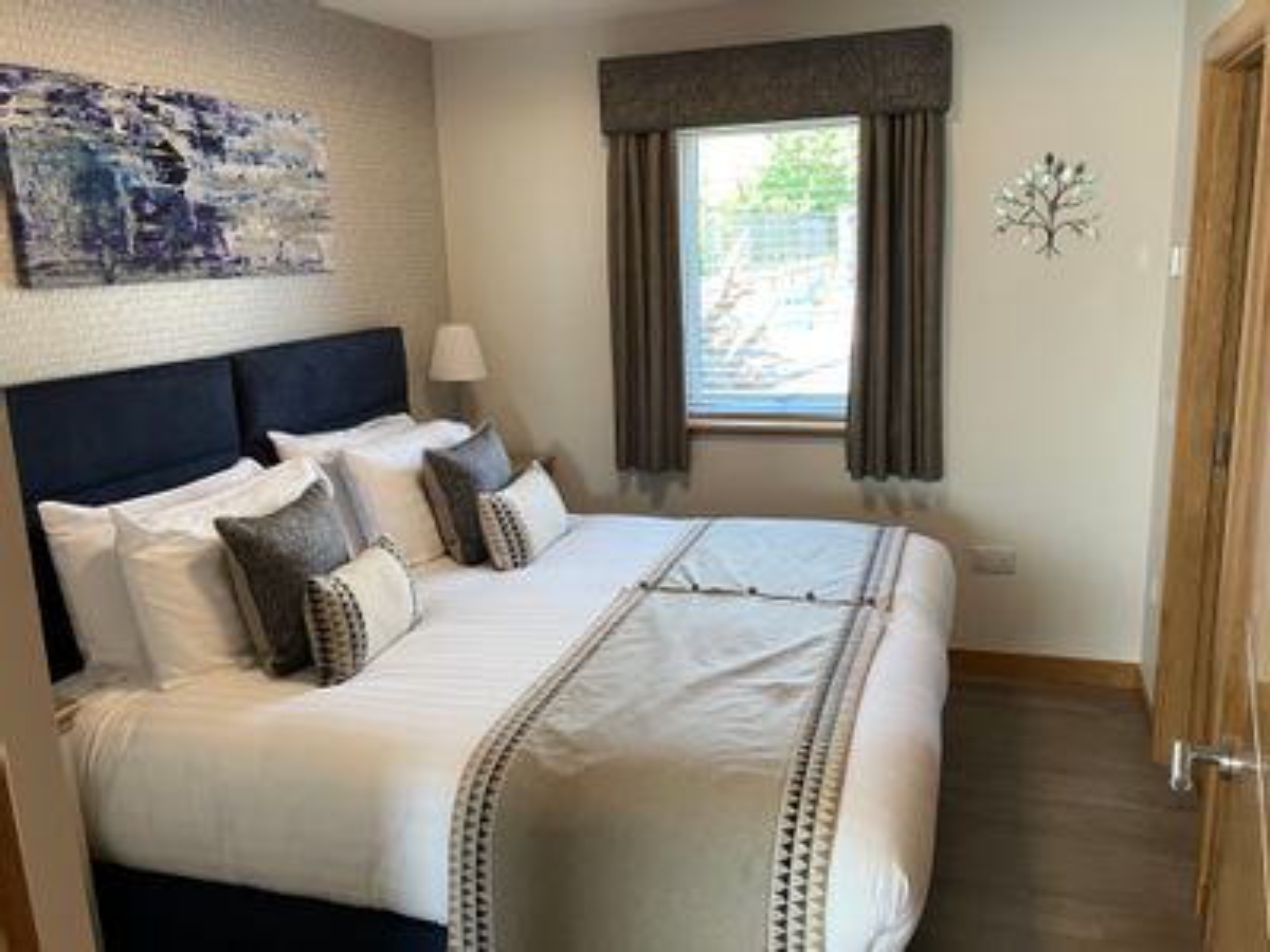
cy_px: 476
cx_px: 635
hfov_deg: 63.4
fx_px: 1027
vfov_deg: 49.7
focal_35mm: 28
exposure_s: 1/50
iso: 80
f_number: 1.8
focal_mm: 3.99
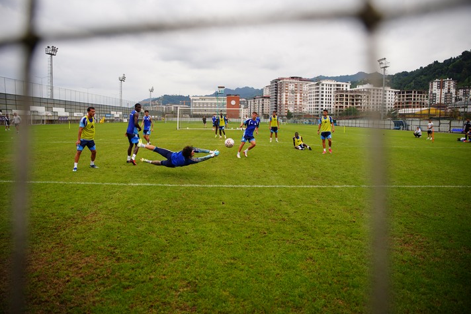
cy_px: 151
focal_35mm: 26
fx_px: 341
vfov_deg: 49.3
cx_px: 234
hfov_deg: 69.2
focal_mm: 25.1
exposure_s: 1/1600
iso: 200
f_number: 2.8
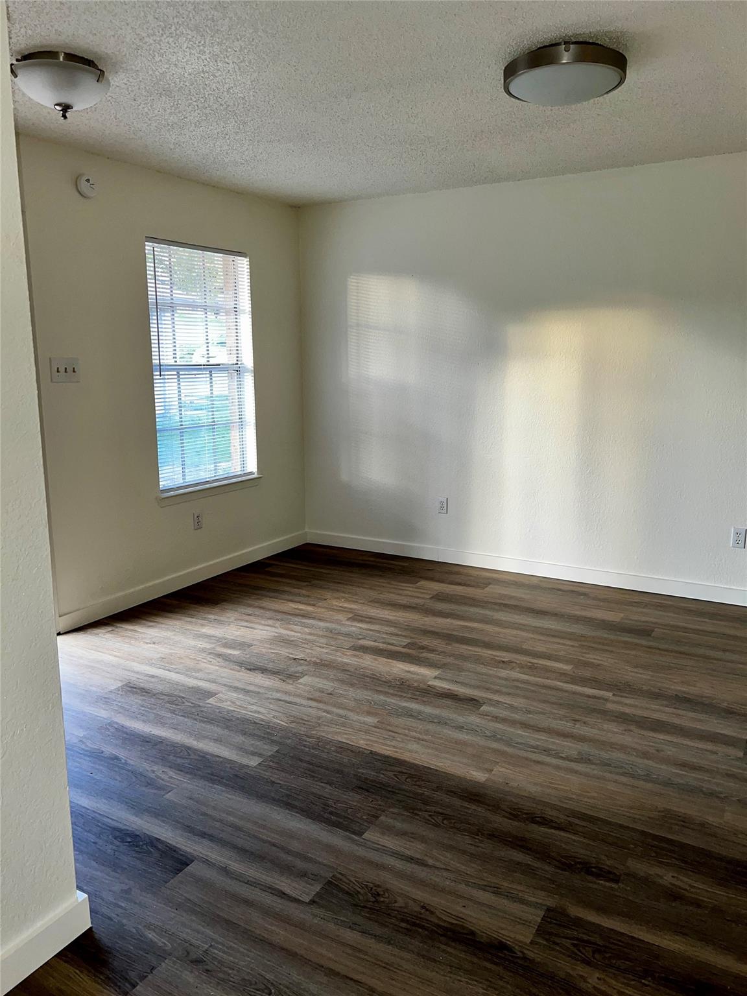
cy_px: 498
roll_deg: -0.1
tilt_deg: -10.0
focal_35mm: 26
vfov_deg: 67.3
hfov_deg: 53.1
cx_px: 374
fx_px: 748
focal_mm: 5.7
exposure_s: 1/41
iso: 64
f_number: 1.5
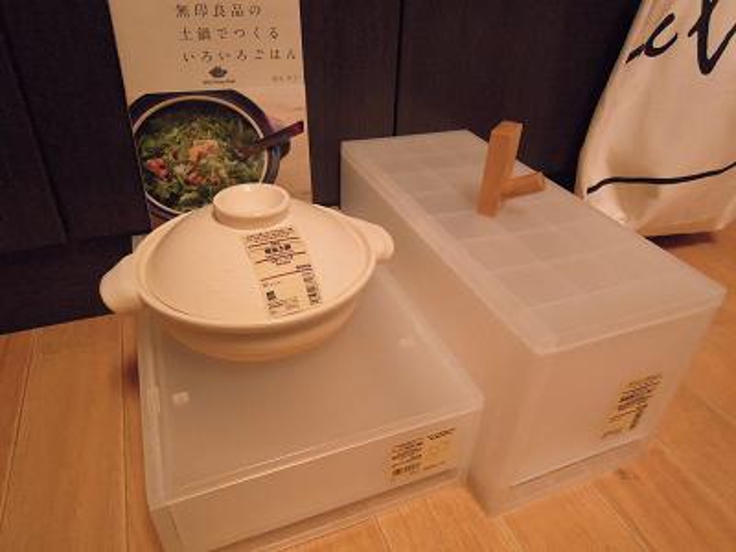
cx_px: 368
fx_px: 510
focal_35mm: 24
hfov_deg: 71.6
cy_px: 276
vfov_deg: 56.8
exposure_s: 1/200
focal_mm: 4.3
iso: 1600
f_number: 1.8
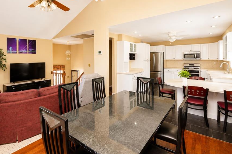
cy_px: 64
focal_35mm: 19
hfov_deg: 86.5
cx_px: 101
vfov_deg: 64.1
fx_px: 122
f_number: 4
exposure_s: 1/13
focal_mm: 16
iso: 64
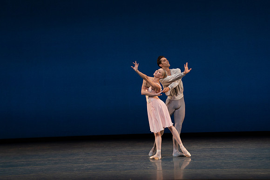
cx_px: 135
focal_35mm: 200
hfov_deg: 10.3
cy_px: 90
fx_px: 1500
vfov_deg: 6.9
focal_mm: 200
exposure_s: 1/500
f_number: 8
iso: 3200
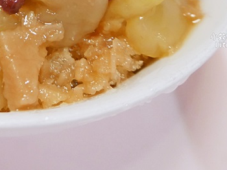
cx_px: -21
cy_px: -53
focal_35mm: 80
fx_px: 525
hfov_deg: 23.0
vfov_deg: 17.3
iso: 800
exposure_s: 1/60
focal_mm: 14
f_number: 3.5
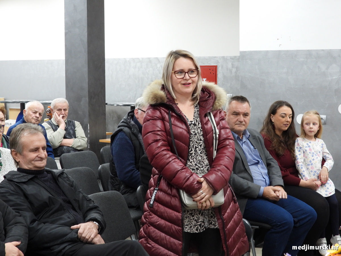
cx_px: 170
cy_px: 128
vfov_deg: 19.6
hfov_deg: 26.0
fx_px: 739
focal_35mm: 75
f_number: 3.5
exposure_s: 1/30
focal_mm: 13.5
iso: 400
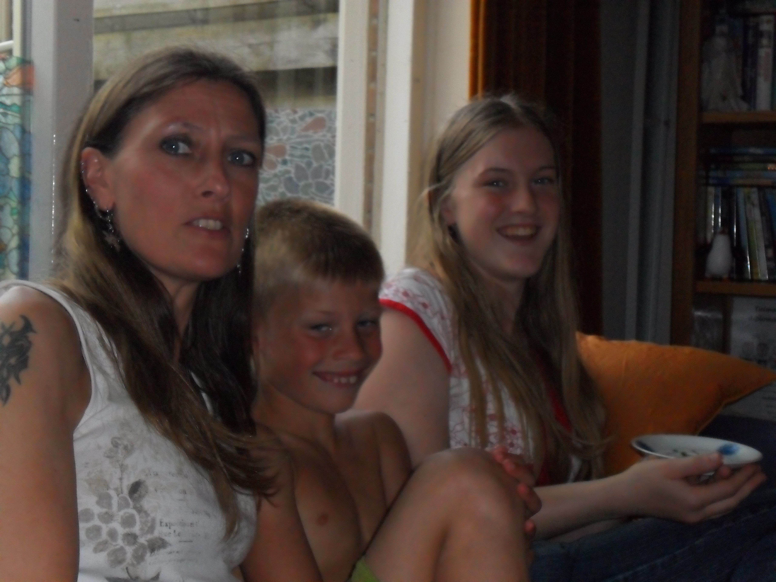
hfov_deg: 30.7
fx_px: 1412
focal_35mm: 63
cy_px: 291
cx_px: 388
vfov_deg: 23.3
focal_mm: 11.2
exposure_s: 1/60
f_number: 14.1
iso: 320
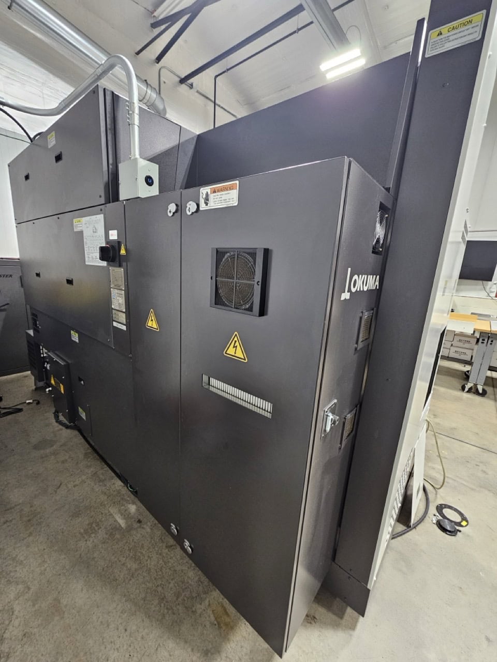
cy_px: 331
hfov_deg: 89.9
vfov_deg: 106.2
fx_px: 249
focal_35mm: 13
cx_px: 248
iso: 250
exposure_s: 1/60
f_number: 2.2
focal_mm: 2.2
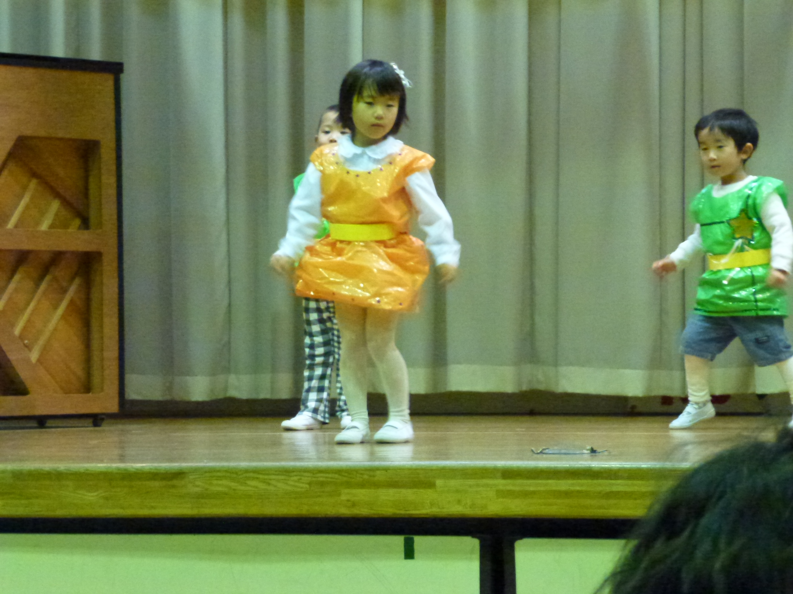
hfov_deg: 16.3
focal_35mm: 121
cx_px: 396
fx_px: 2772
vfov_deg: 12.2
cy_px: 297
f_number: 5.1
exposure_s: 1/30
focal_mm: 21.7
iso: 1600
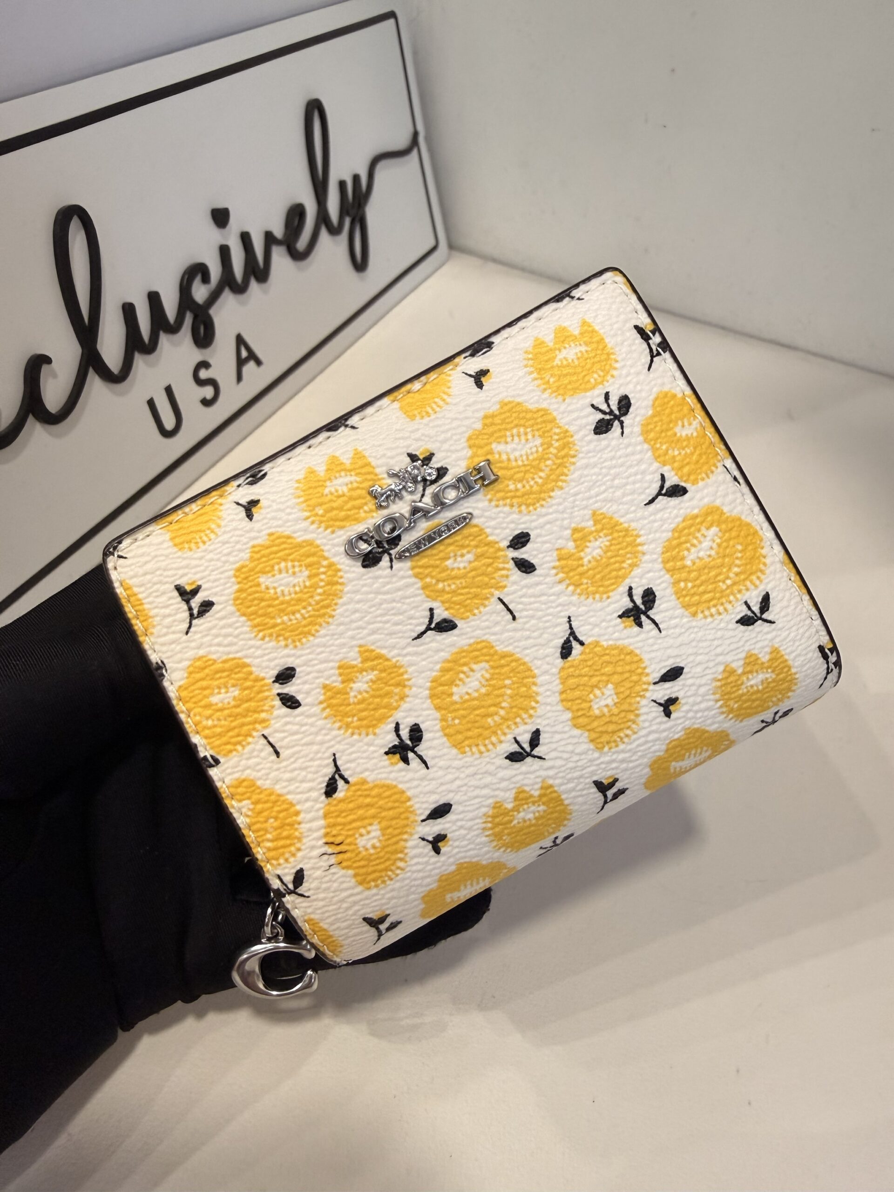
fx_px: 826
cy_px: 596
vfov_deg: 71.6
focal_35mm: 24
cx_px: 447
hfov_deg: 56.8
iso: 160
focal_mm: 2.22
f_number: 2.2
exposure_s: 1/100
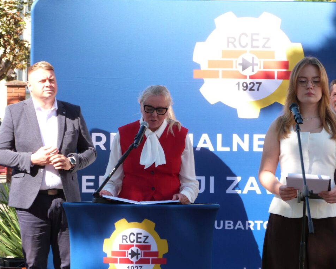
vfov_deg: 9.4
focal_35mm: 165
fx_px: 1641
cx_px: 175
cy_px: 134
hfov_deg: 11.7
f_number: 4
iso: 100
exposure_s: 1/160
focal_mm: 28.4
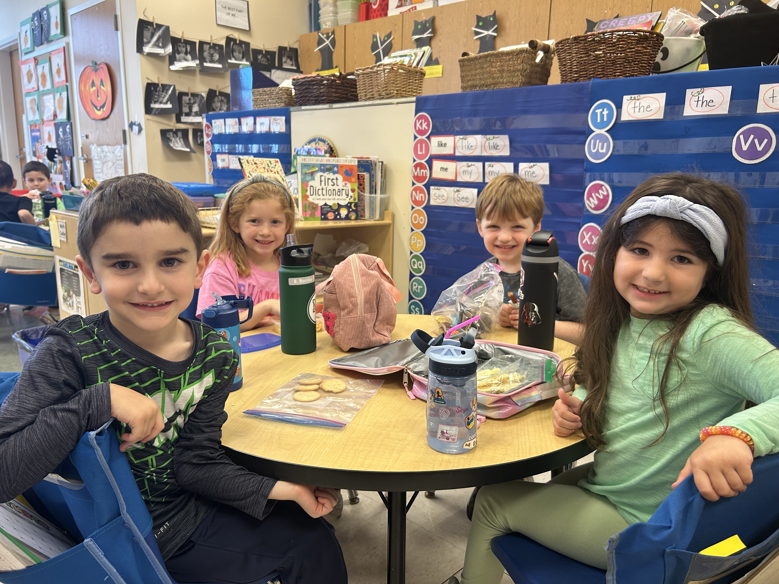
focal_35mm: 26
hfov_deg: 67.3
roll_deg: -2.0
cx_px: 390
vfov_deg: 53.1
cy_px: 292
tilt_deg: -12.0
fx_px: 585
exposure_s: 1/60
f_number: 1.5
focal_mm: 5.7
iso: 100
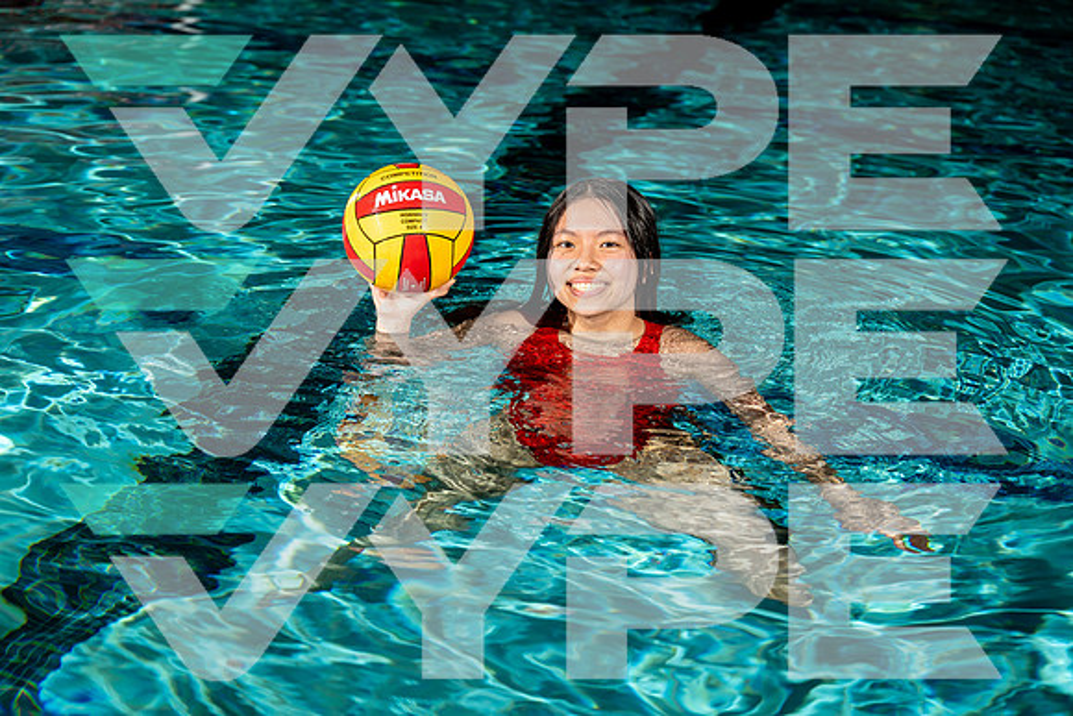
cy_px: 358
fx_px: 1818
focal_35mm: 61
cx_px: 536
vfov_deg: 22.3
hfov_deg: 32.9
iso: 100
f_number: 4
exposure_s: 1/250
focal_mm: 61
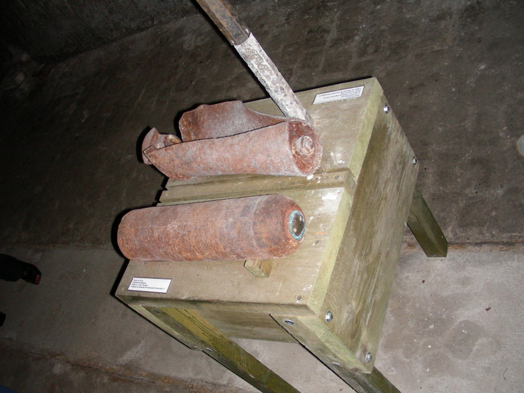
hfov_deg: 49.0
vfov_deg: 37.7
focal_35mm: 38
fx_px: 575
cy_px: 196
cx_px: 262
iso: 145
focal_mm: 6.3
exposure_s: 1/60.1
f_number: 3.5
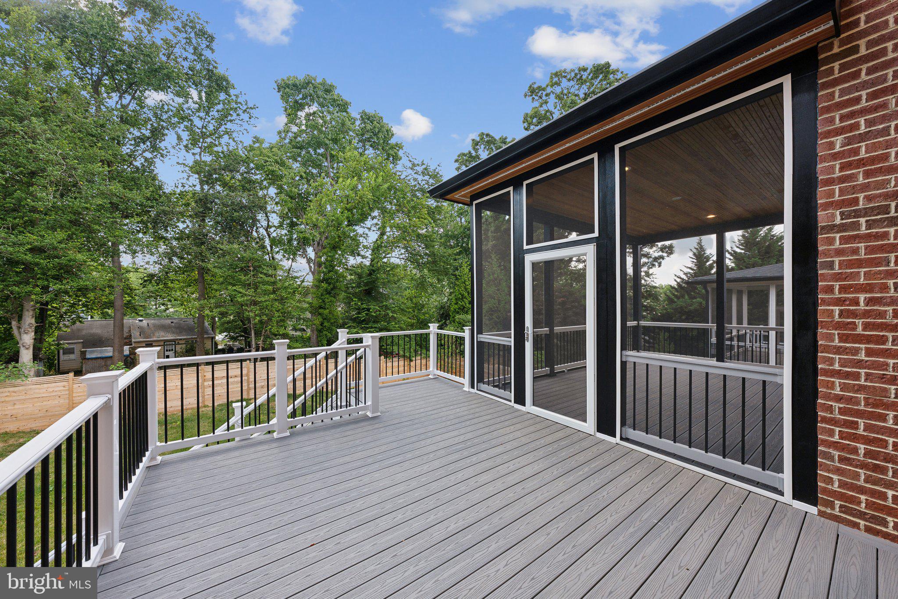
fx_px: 299
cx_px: 449
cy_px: 300
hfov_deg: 112.6
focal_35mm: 12
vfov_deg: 90.1
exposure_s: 1/125
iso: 80
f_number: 5.6
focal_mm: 12
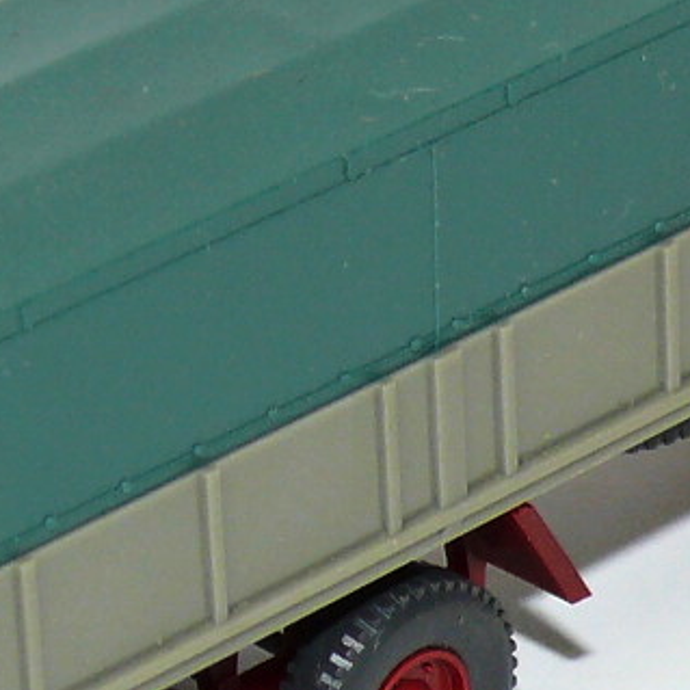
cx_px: 573
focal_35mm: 301
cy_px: 169
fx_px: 6788
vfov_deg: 5.8
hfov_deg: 5.8
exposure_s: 1/30
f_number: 4
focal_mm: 10.7
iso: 100
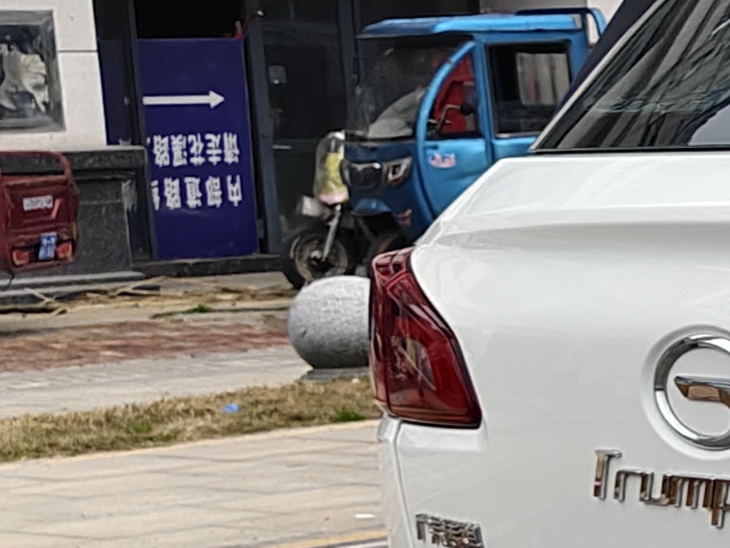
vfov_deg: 9.6
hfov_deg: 10.4
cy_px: 564
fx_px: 3248
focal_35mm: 154
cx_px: 1959
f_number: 1.88
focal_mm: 5.56
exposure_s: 1/532
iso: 71
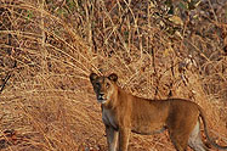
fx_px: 4545
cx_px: 132
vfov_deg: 1.9
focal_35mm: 722
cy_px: 122
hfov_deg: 2.9
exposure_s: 1/500
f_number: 5.6
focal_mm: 200
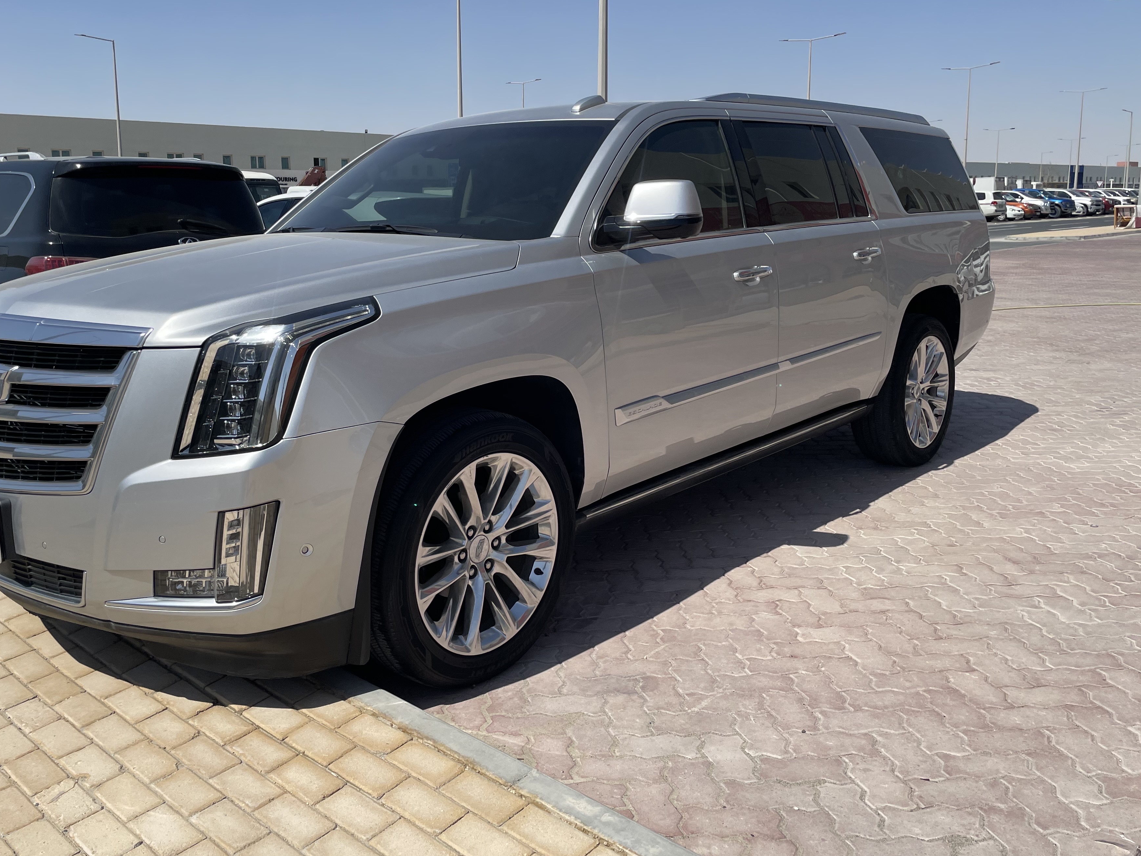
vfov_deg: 46.7
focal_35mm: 30
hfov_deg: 59.8
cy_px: 370
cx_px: 508
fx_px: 989
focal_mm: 4.2
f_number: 1.6
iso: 32
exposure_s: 1/5291
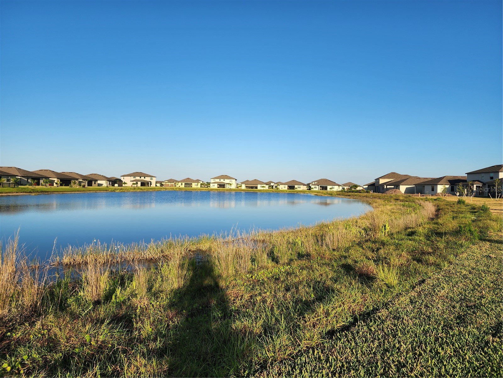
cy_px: 189
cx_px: 252
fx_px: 334
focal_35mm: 23
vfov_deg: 58.9
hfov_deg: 73.9
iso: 12
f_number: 1.8
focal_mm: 6.4
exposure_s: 1/1108
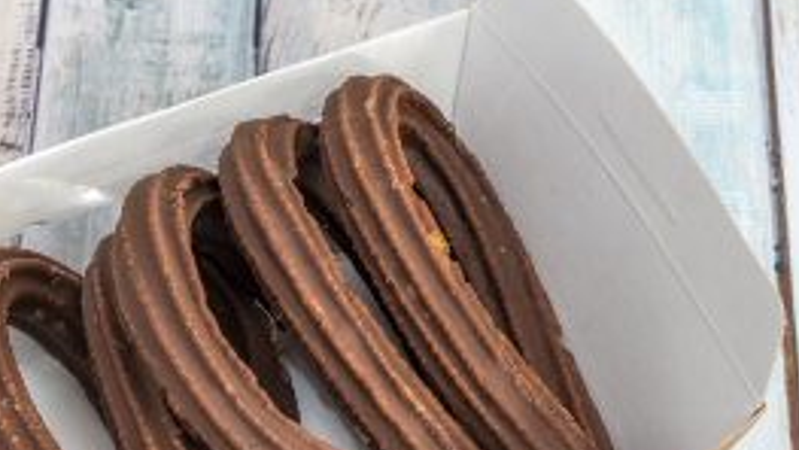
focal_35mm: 151
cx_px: 289
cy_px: 342
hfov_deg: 14.2
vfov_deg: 8.0
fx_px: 3199
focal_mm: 62
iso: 100
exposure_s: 1/2.5
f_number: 10
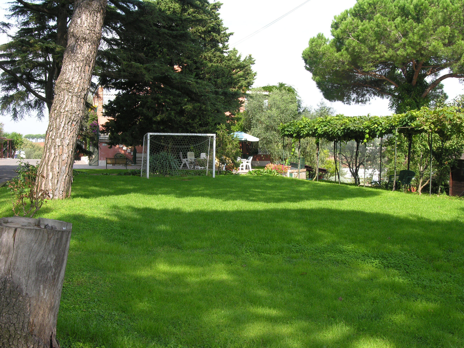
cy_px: 174
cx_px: 232
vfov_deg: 34.3
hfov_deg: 44.8
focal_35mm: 42
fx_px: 563
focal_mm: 10.7
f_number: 5.2
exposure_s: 1/110
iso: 50
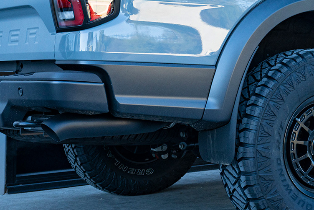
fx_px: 689
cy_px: 16
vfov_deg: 17.0
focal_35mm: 79
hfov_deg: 24.5
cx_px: 313
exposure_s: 1/160
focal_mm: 33
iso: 500
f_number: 4
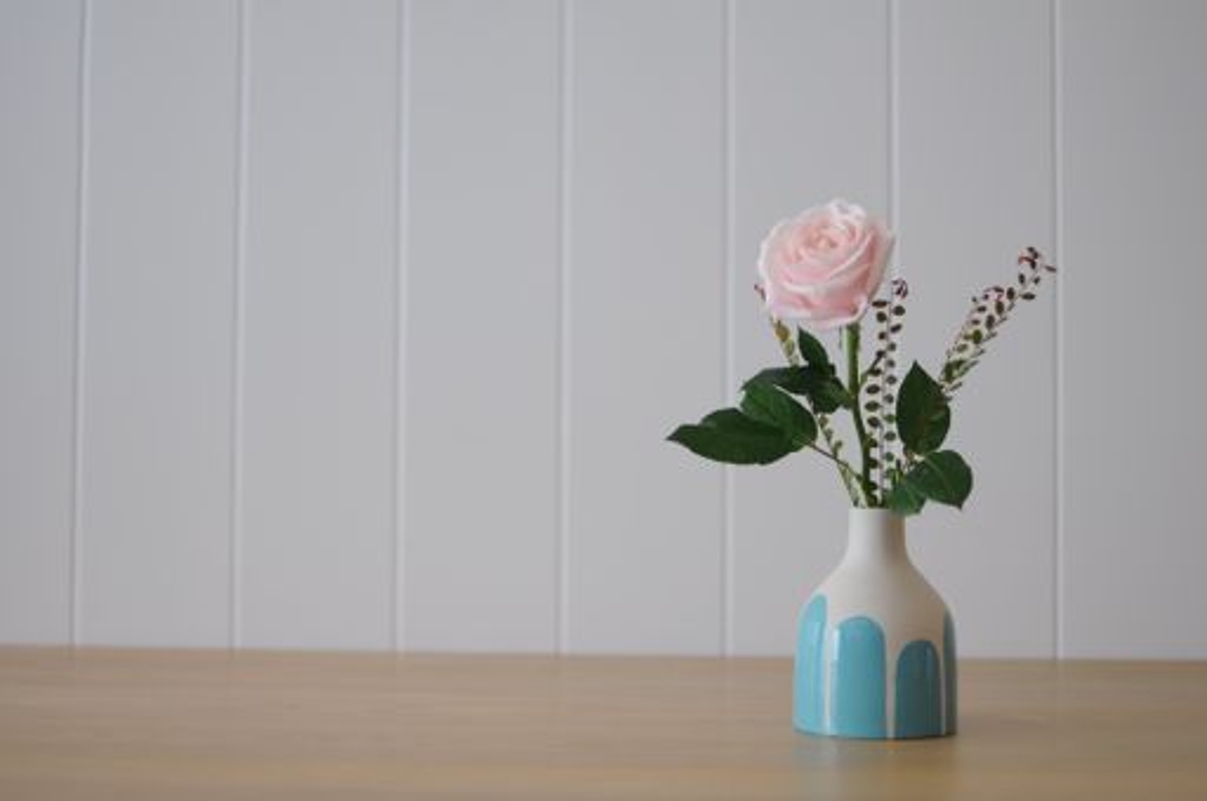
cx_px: 604
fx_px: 1758
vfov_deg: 25.7
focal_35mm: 52
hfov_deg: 37.9
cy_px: 400
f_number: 2.8
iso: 320
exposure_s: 1/320
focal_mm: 35
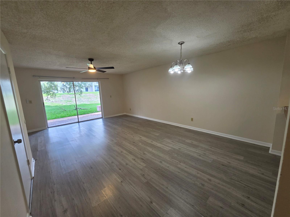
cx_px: 145
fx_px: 109
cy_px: 108
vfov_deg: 89.9
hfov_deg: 106.2
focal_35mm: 13
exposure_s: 1/120
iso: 100
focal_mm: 2.2
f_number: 1.9
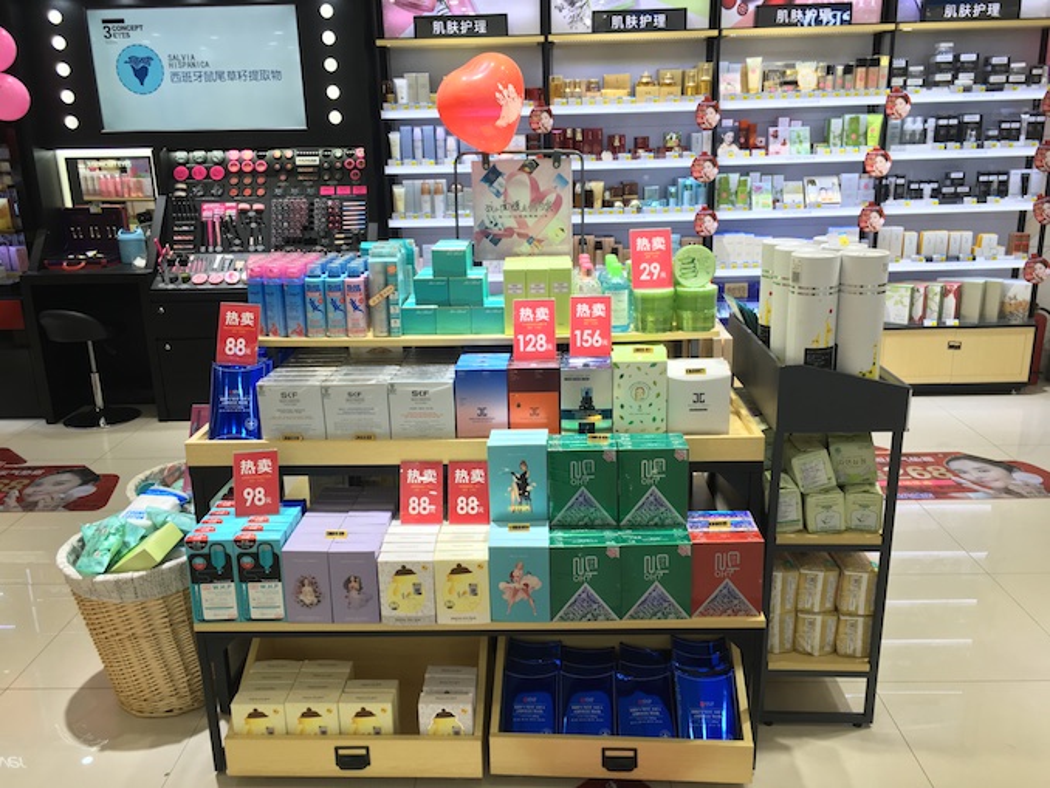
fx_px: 880
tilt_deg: -15.5
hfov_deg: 61.6
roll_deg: +0.9
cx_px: 525
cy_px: 394
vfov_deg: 48.3
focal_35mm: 29
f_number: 2.2
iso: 40
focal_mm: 4.15
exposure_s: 1/100
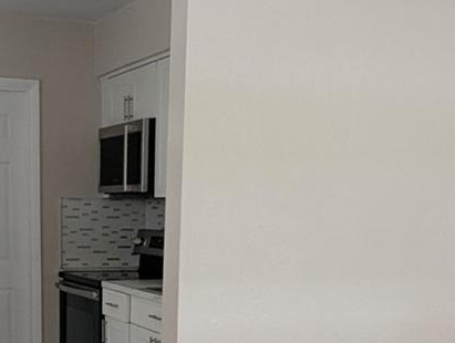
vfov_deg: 21.6
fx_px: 817
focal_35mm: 62
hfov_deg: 30.5
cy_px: 436
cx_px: 100
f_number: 2.2
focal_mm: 2.35
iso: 122
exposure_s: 1/40.8
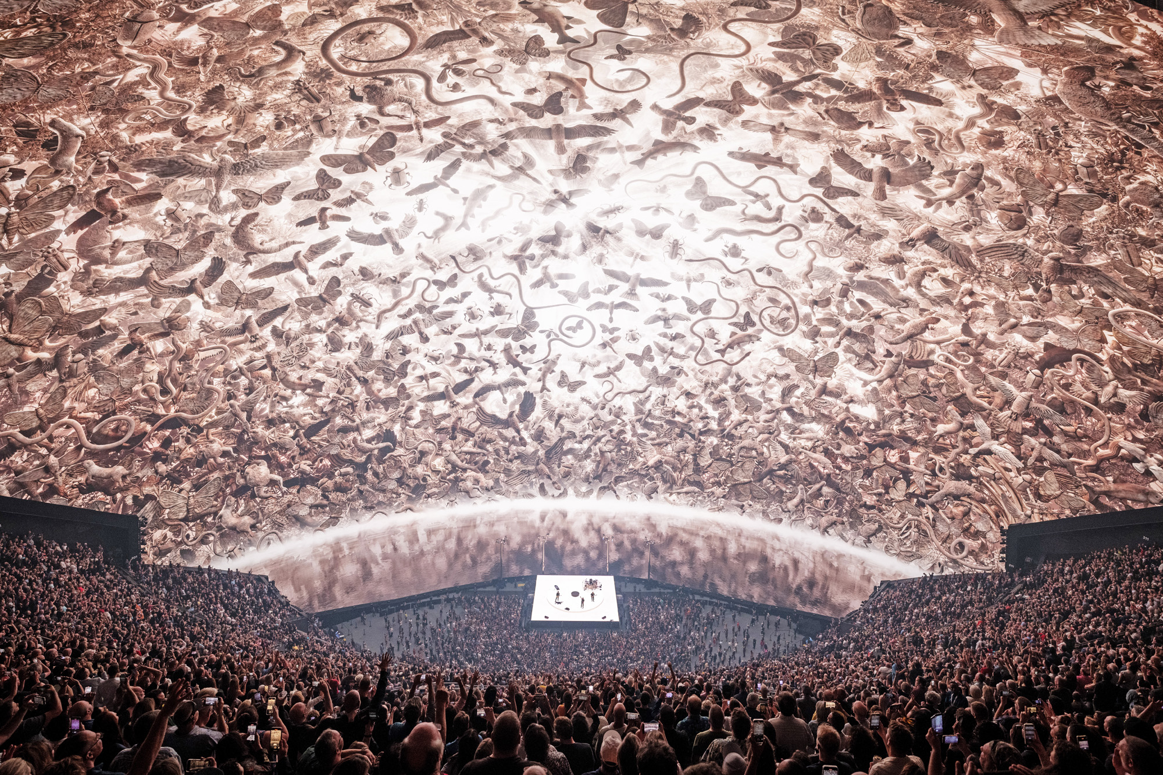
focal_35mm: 17
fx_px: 549
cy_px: 388
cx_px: 582
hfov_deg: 93.3
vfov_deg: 70.4
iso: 1250
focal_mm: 17
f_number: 4
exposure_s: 1/400
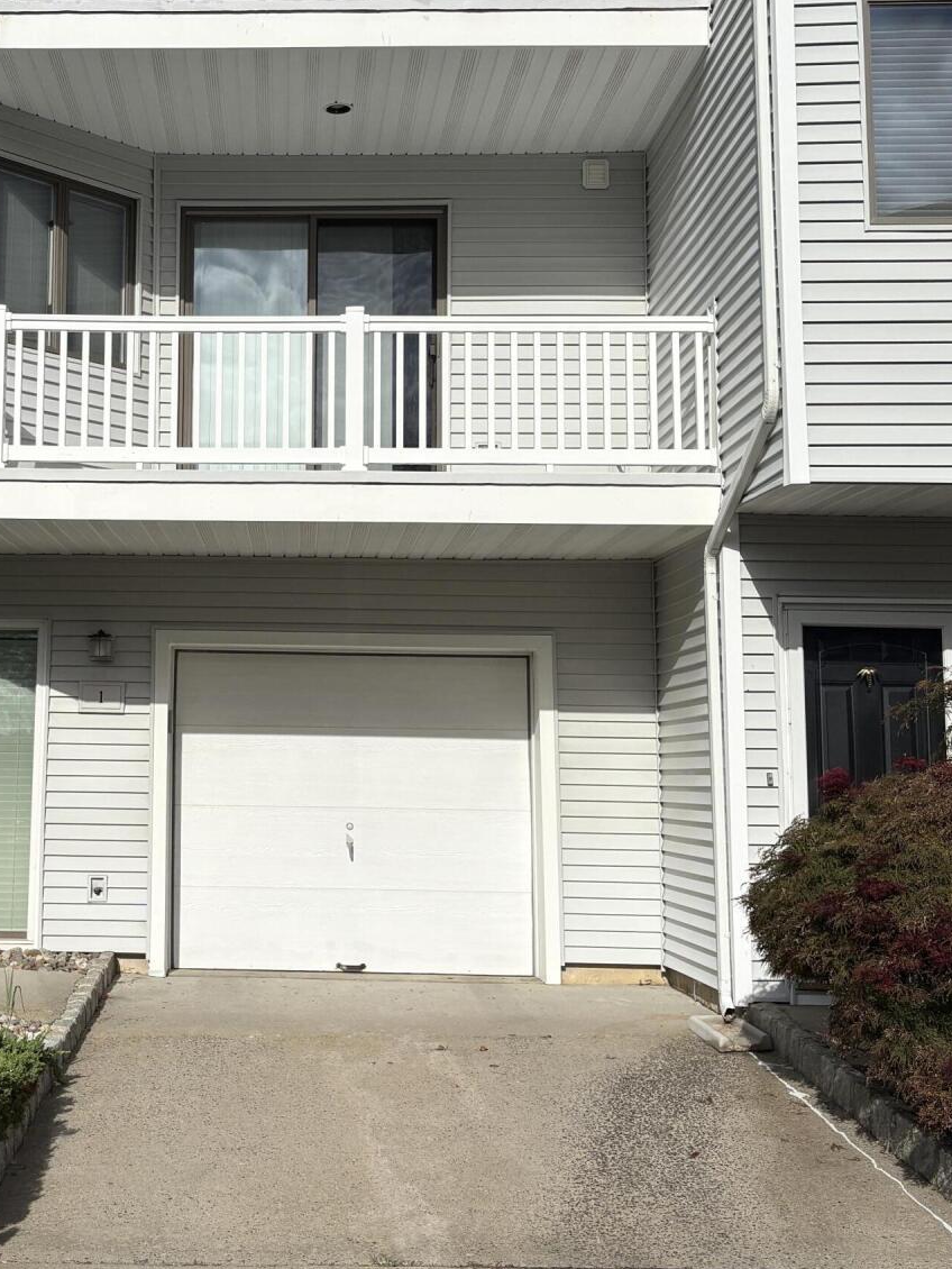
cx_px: 235
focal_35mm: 46
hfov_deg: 31.0
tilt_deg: +8.9
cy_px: 526
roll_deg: -0.4
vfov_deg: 41.1
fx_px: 1686
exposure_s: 1/14493
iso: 50
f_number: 1.6
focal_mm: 5.96
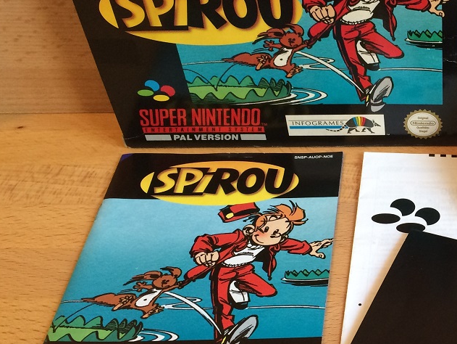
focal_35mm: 60
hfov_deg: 30.1
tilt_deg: -42.9
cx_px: 451
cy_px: 192
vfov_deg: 24.4
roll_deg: -0.2
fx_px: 793
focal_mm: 4.15
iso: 125
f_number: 2.2
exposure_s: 1/33
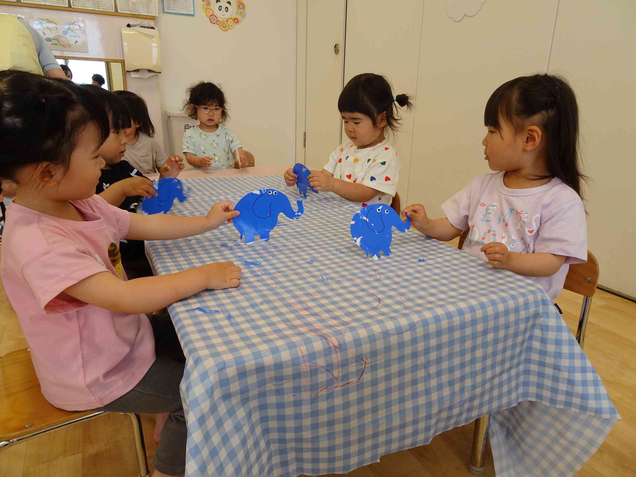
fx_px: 441
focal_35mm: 24
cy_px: 238
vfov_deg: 56.8
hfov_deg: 71.6
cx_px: 318
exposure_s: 1/60
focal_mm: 4.1
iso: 80
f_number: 3.5
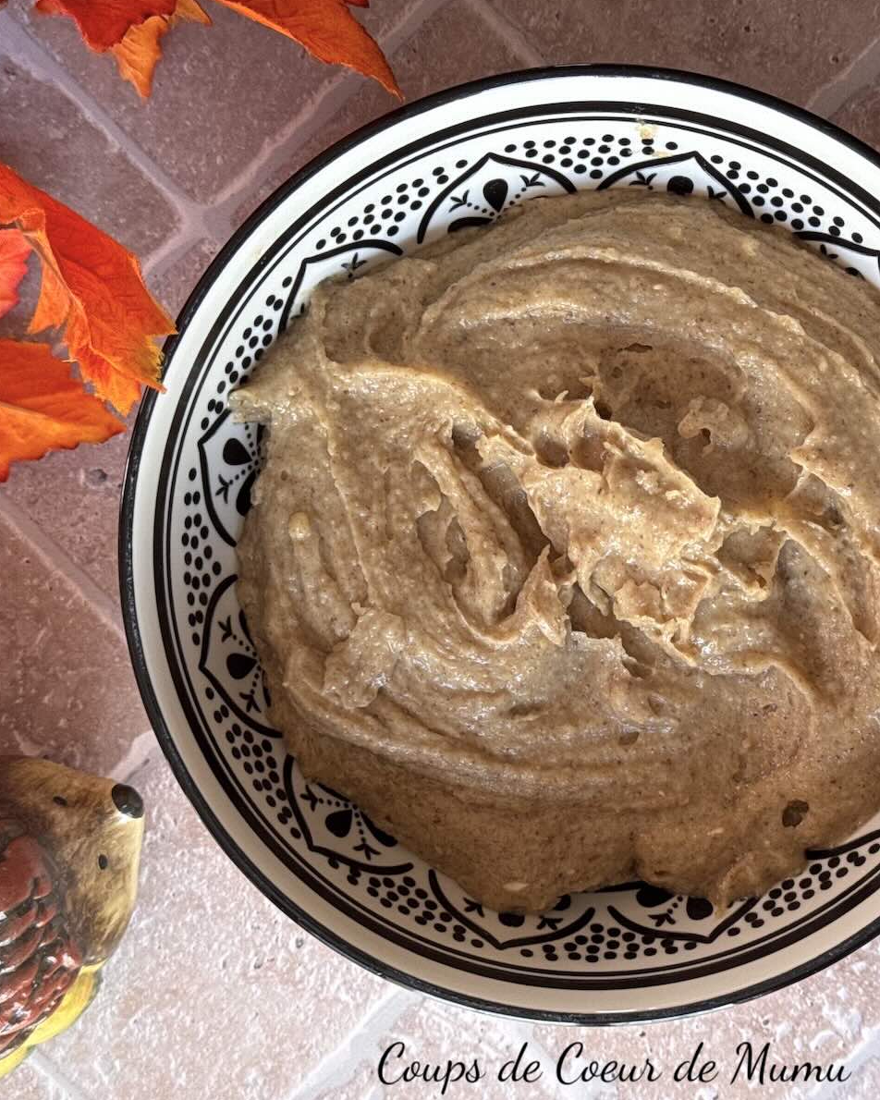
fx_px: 2051
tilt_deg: -89.0
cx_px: 585
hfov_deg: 24.1
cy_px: 548
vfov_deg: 30.0
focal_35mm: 63
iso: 125
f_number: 1.78
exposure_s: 1/60
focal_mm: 6.76
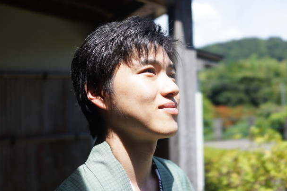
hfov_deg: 51.9
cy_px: 99
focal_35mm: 37
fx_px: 295
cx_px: 147
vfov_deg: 35.9
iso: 100
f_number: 2
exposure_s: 1/1600
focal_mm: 35
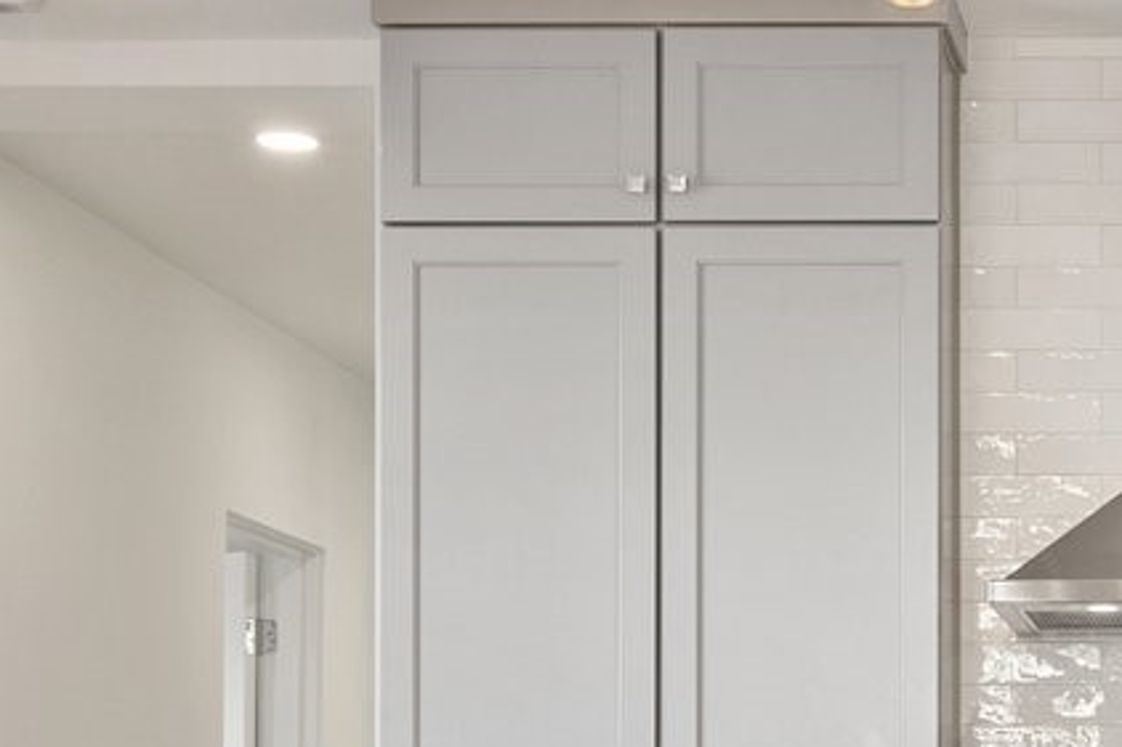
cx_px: 1274
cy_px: 897
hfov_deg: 19.1
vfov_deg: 13.1
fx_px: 3178
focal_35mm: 102
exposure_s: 1/1.25
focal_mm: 21
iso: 160
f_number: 9
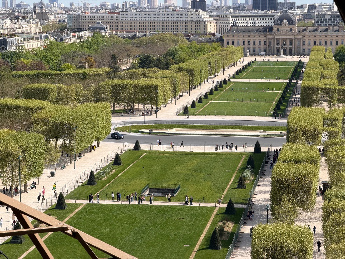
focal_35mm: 100
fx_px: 997
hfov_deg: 19.6
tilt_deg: -6.0
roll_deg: +0.2
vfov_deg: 14.8
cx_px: 172
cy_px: 130
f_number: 2.8
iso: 32
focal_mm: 16.89
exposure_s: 1/638
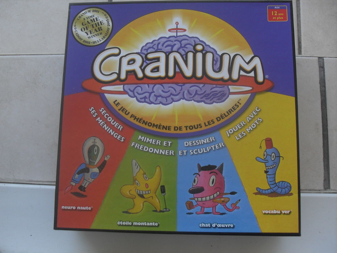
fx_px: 360
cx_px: 168
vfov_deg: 38.7
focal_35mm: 37
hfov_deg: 50.1
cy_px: 126
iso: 80
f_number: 2.8
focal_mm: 6.3
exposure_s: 1/90
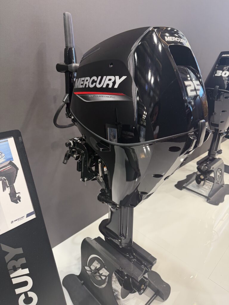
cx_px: 114
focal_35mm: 24
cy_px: 152
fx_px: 212
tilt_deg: -23.7
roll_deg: -3.6
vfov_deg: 71.6
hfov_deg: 56.8
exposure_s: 1/50
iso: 125
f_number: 1.78
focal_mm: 6.76
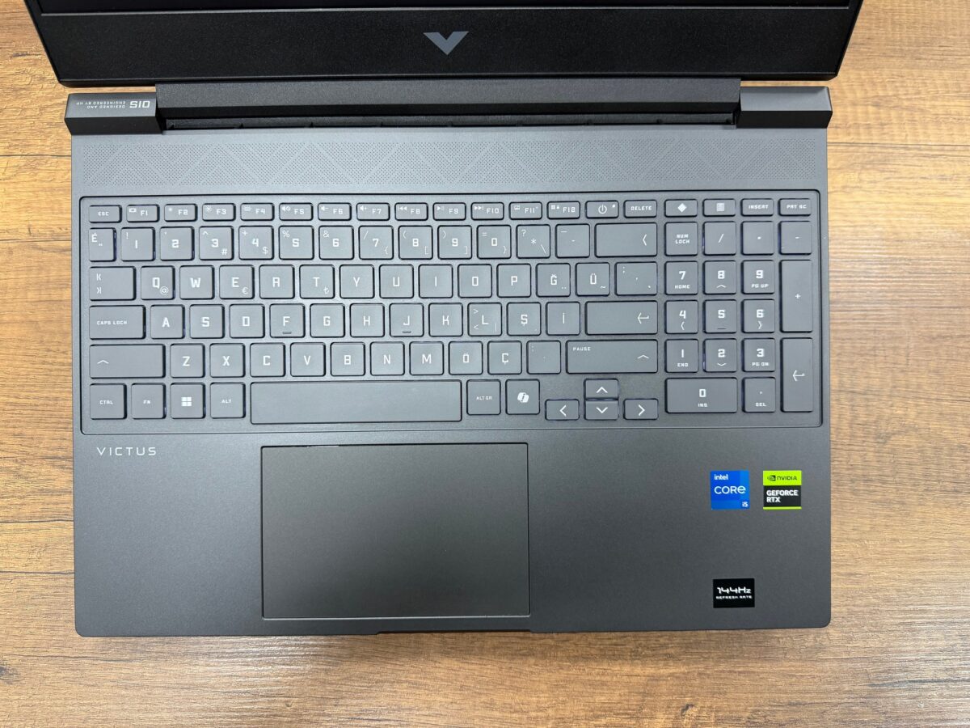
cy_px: 364
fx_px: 673
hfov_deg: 71.6
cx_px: 485
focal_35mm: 24
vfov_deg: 56.8
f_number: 1.78
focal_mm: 6.76
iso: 200
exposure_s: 1/50
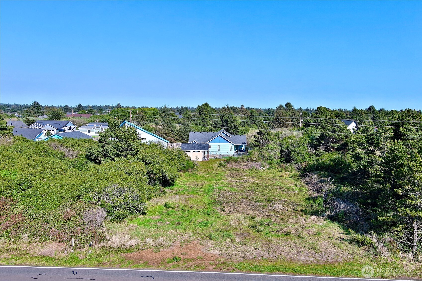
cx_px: 211
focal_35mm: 29
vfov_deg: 45.0
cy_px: 140
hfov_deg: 63.7
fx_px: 340
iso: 100
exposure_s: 1/1534
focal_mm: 10.57
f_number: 2.8
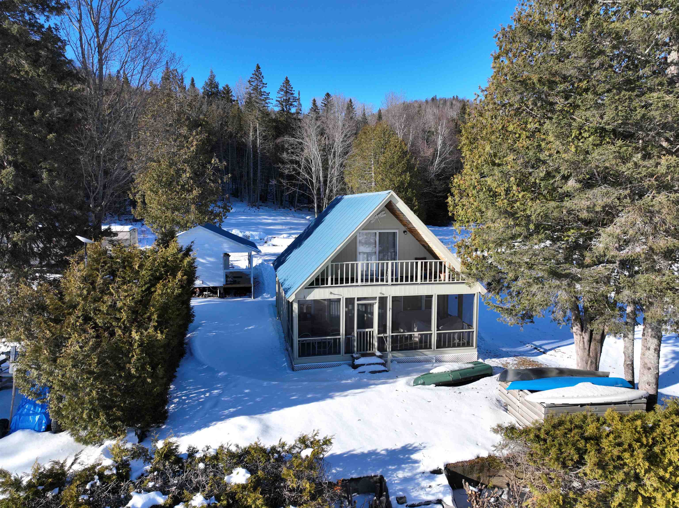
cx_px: 340
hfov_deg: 71.6
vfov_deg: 56.8
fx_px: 471
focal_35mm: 24
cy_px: 254
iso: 120
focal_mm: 12.29
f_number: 2.8
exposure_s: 1/1250
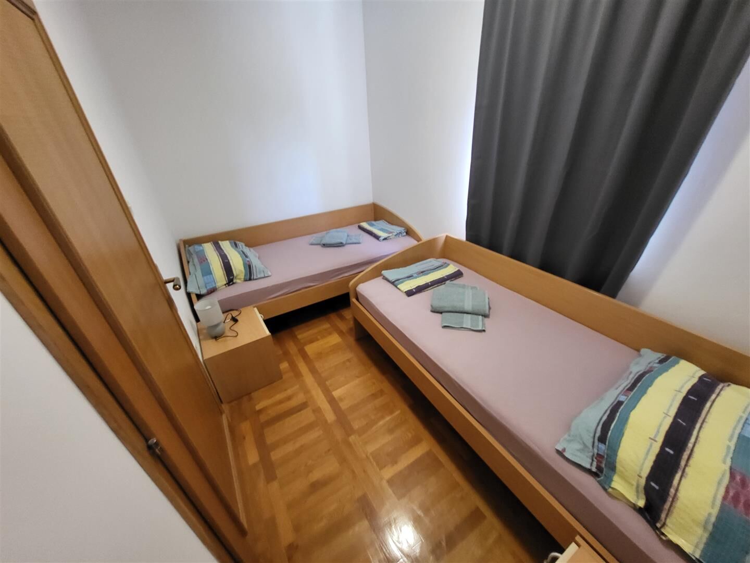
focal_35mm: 13
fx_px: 282
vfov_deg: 89.9
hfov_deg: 106.2
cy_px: 282
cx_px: 375
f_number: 2.2
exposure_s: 1/33
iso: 400
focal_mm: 1.74
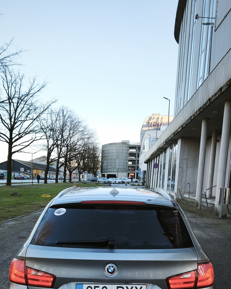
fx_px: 316
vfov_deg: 47.2
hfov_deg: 40.1
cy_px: 219
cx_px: 114
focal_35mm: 37
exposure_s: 1/311
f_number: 1.7
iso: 50
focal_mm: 5.35
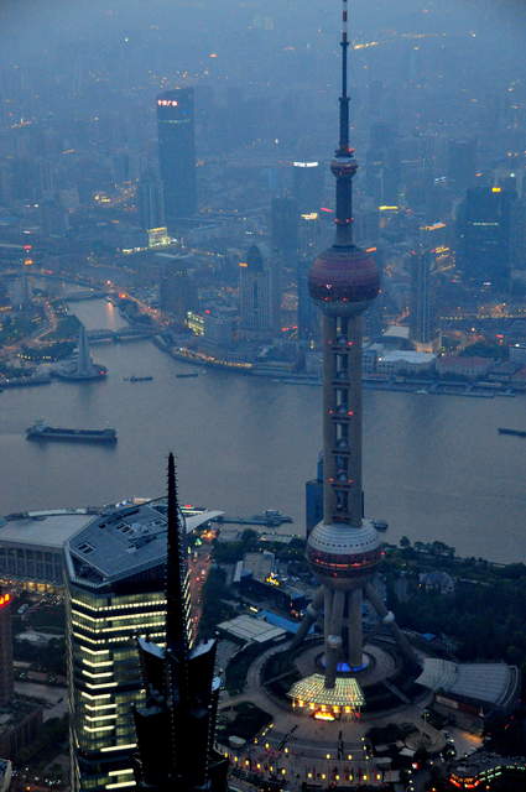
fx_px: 1582
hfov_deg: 18.9
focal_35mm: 72
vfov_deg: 28.1
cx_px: 263
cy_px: 396
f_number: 4.5
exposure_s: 1/40
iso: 2000
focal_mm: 48
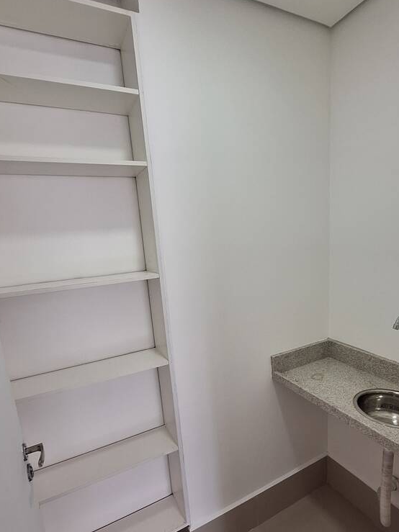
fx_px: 292
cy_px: 299
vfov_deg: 84.3
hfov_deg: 68.3
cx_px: 228
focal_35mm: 19
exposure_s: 1/40
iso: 100
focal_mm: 1.74
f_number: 2.2
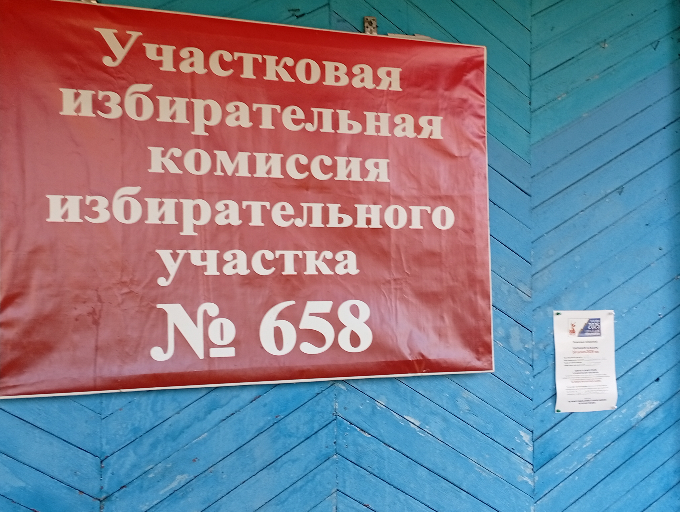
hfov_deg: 43.8
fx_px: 846
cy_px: 256
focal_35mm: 43
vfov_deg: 33.7
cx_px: 340
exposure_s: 1/50
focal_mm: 3.98
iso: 94
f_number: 1.8
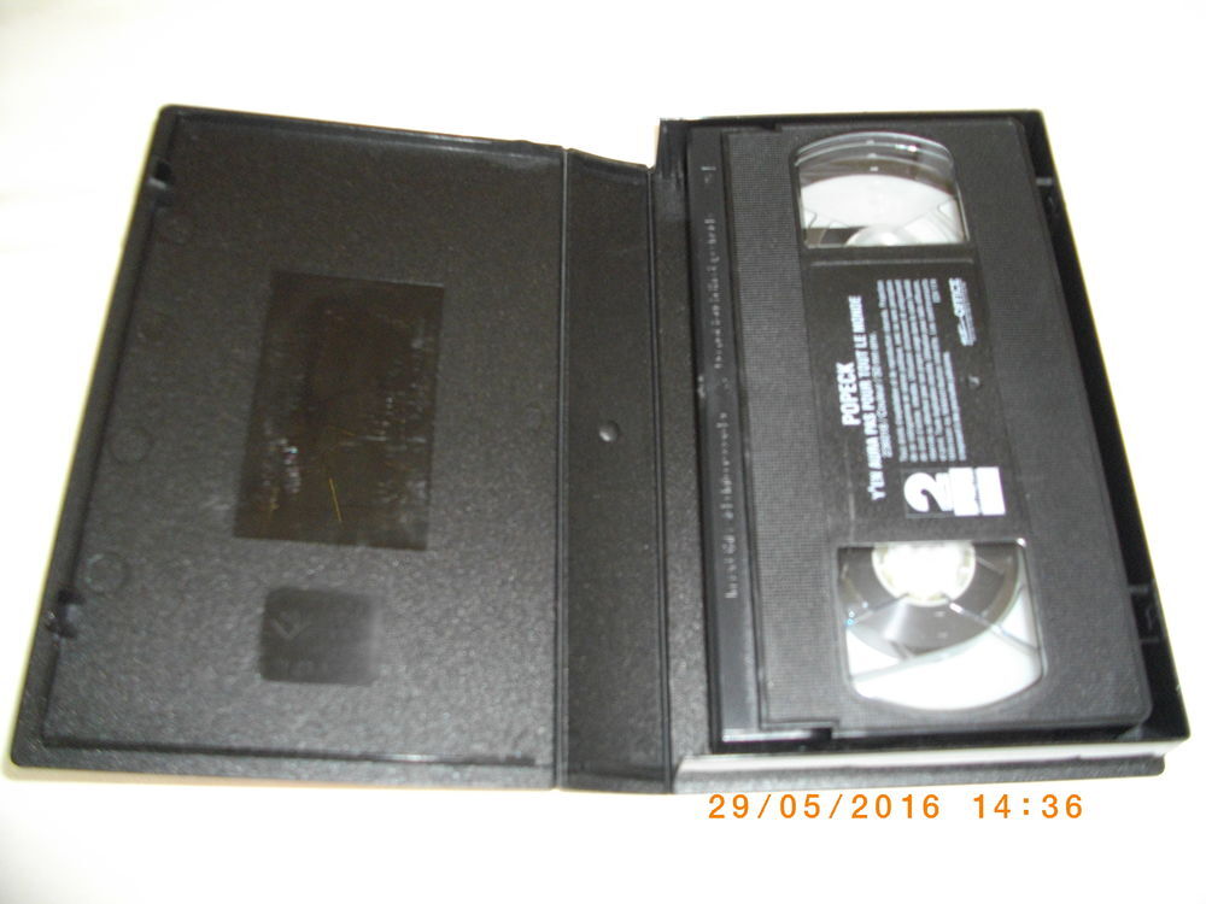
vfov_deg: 44.2
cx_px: 603
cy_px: 452
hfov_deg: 56.8
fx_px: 1115
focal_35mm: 32
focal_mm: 5.7
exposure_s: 1/50
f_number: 2.9
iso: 200
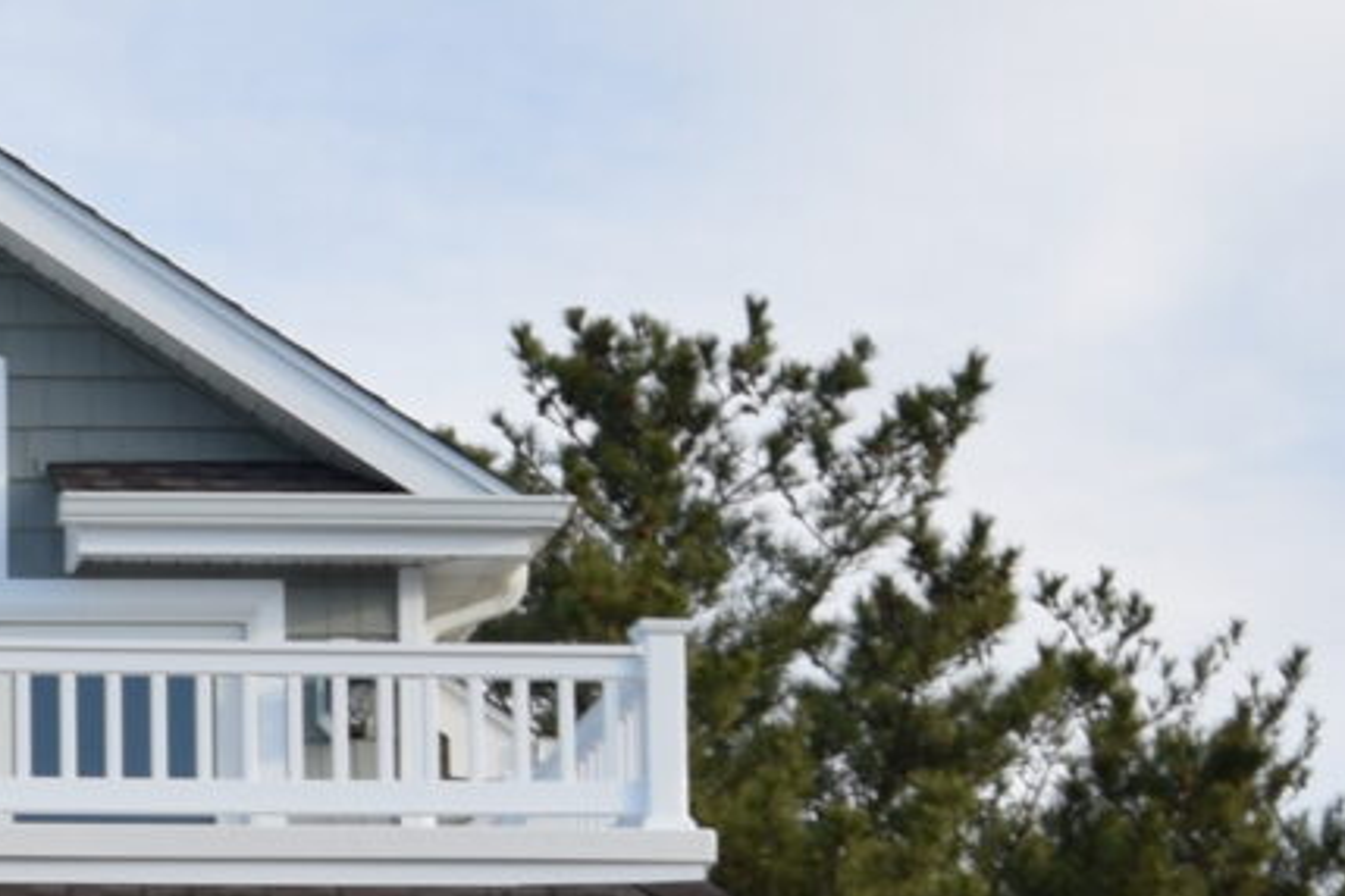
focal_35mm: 170
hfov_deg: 11.6
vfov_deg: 7.8
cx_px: -652
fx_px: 6350
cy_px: 1565
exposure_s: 1/160
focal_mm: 19
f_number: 6.3
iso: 100
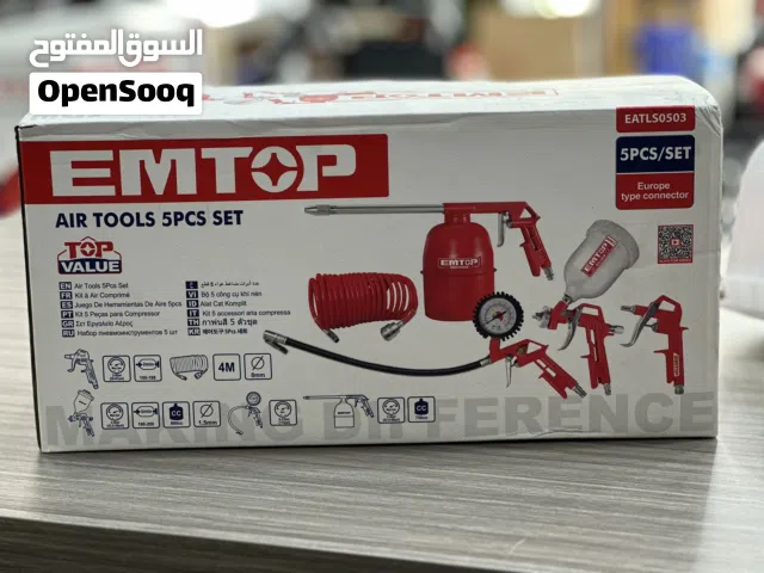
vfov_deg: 19.1
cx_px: 382
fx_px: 1699
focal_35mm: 77
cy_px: 286
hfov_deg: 25.3
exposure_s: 1/33
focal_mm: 9
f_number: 2.8
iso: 125
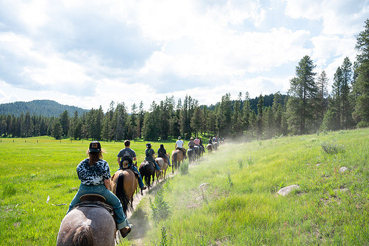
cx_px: 184
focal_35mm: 27
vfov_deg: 47.9
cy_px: 123
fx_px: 277
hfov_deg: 67.4
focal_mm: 27
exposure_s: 1/400
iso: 200
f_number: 5.6
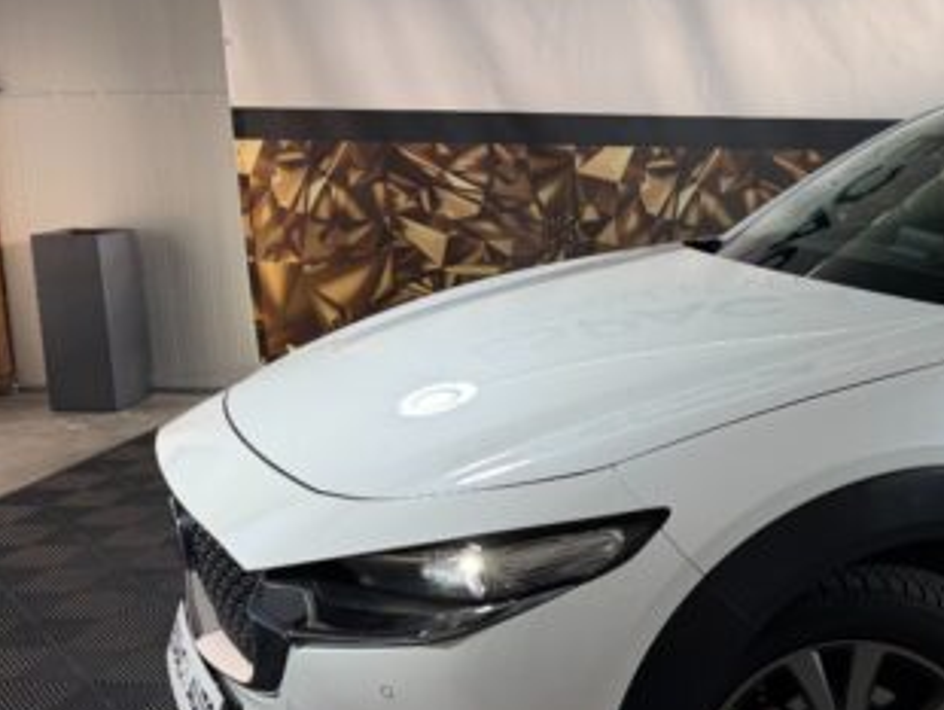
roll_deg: -0.6
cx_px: 938
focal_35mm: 48
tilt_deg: -11.1
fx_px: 1310
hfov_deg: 35.9
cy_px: 340
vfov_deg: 30.3
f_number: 1.78
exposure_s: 1/100
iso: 100
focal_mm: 6.76
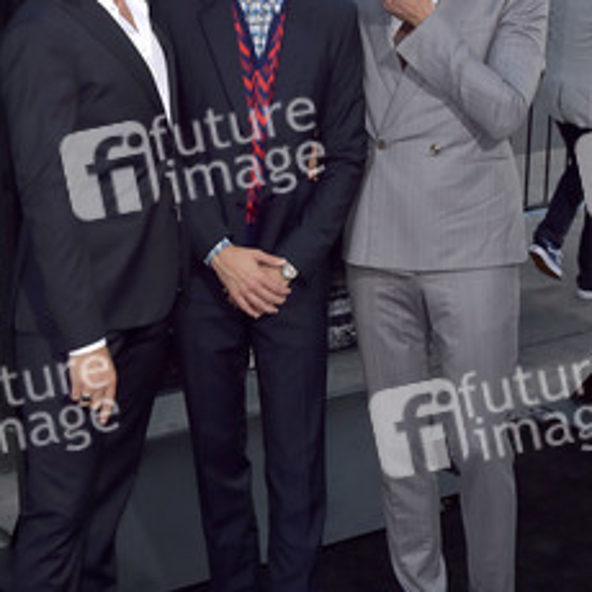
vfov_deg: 23.4
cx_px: 269
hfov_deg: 23.4
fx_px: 1432
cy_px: 288
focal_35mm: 74
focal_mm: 50
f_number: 6.3
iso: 800
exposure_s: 1/320
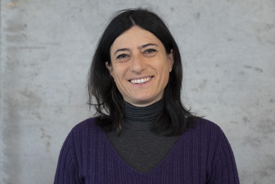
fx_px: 535
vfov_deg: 19.5
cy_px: 92
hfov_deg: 28.8
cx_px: 138
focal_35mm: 70
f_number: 5
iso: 1000
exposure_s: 1/40
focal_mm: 70
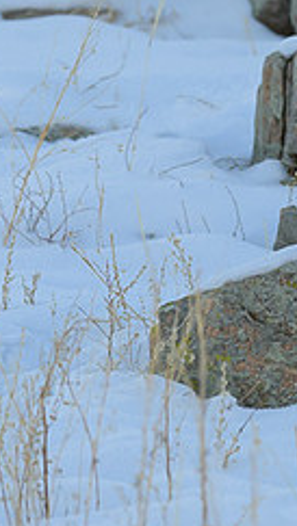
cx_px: 520
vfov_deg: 2.4
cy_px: 108
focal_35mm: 916
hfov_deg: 1.3
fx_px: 12802
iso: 800
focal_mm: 190
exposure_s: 1/2500
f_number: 5
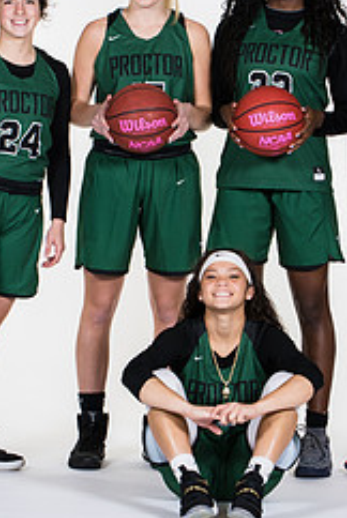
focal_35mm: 195
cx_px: 210
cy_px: 199
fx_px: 2811
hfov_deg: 7.1
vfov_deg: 10.5
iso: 200
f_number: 6.3
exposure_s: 1/160
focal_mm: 70
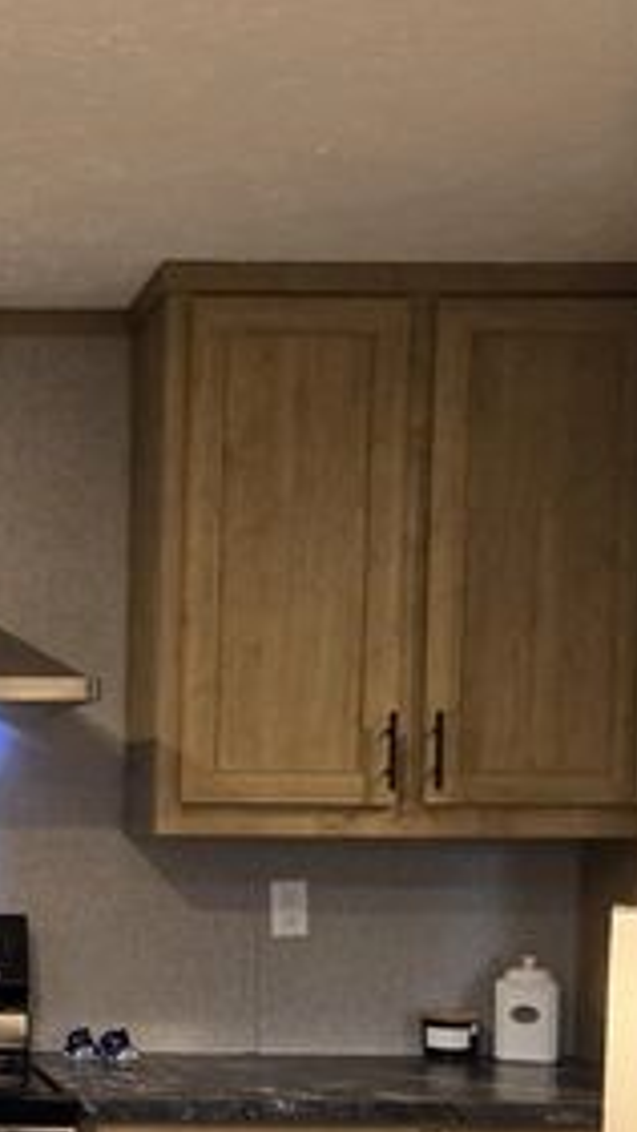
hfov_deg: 19.2
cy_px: 894
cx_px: -238
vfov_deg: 35.5
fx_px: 1712
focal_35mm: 57
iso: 200
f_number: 1.7
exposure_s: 1/120
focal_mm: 6.3
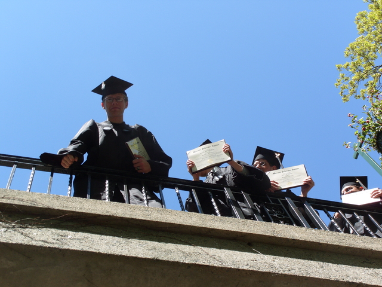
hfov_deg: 33.2
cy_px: 144
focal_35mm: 58
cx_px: 191
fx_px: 640
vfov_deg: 25.2
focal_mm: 13
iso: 80
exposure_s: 1/350
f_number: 5.4
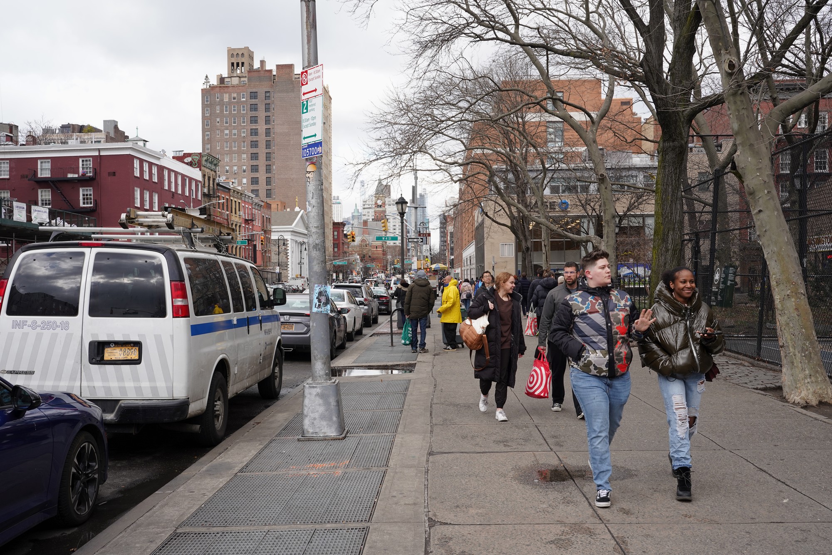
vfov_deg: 37.9
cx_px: 416
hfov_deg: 54.4
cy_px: 278
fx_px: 809
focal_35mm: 35
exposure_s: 1/100
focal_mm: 35
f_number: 10
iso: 250
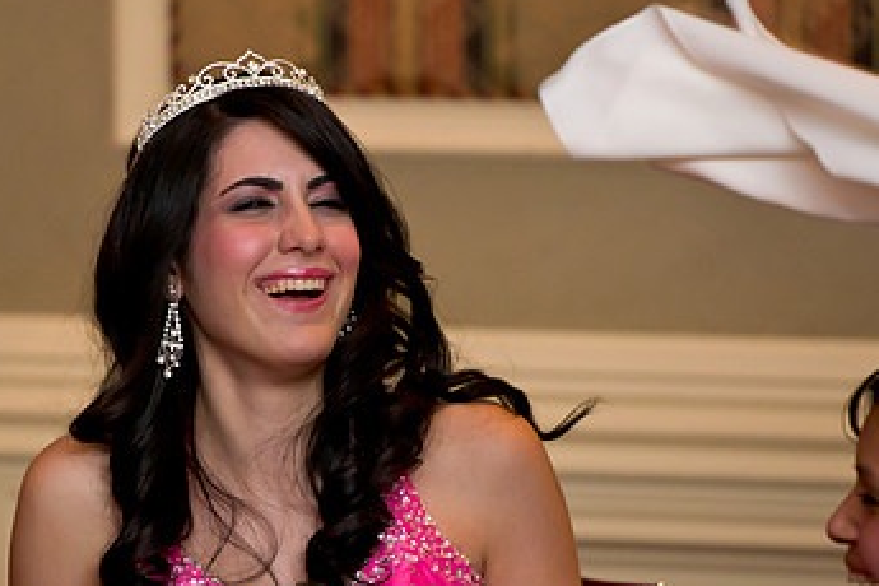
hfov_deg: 6.1
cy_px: 296
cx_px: 313
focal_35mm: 336
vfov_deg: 4.1
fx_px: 8203
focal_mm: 200
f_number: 3.2
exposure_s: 1/125
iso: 3200
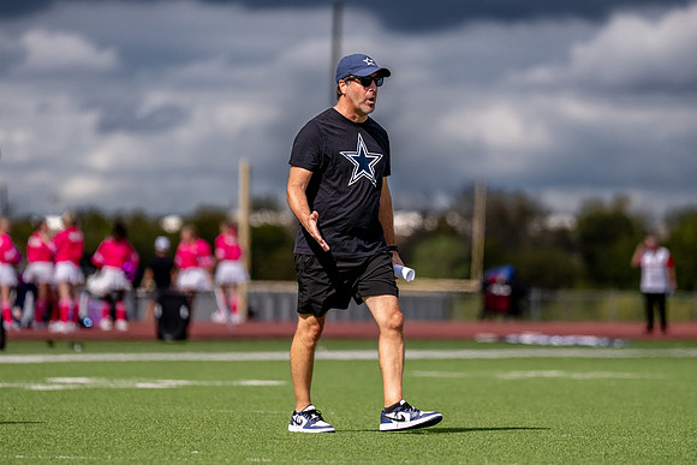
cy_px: 214
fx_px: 5942
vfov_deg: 4.5
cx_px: 383
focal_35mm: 307
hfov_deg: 6.7
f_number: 2.8
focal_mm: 200
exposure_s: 1/10000
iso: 250
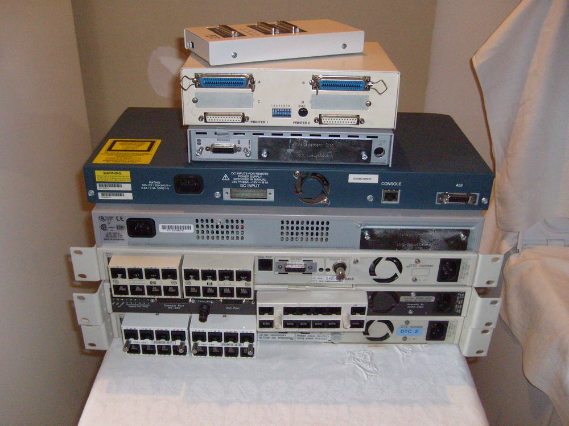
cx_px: 284
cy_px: 213
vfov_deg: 40.7
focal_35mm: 35
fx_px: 575
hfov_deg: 52.6
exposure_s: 1/45
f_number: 2.8
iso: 400
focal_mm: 5.8
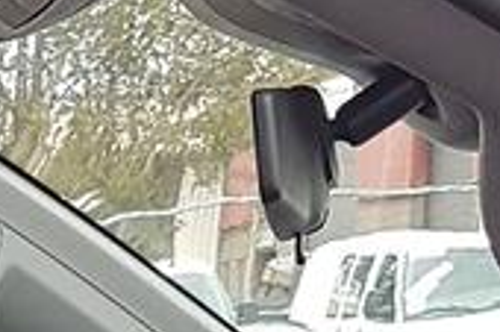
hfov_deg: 9.7
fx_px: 2831
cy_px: 1399
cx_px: -300
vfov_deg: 5.7
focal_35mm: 204
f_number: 1.7
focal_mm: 4.2
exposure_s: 1/109
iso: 40
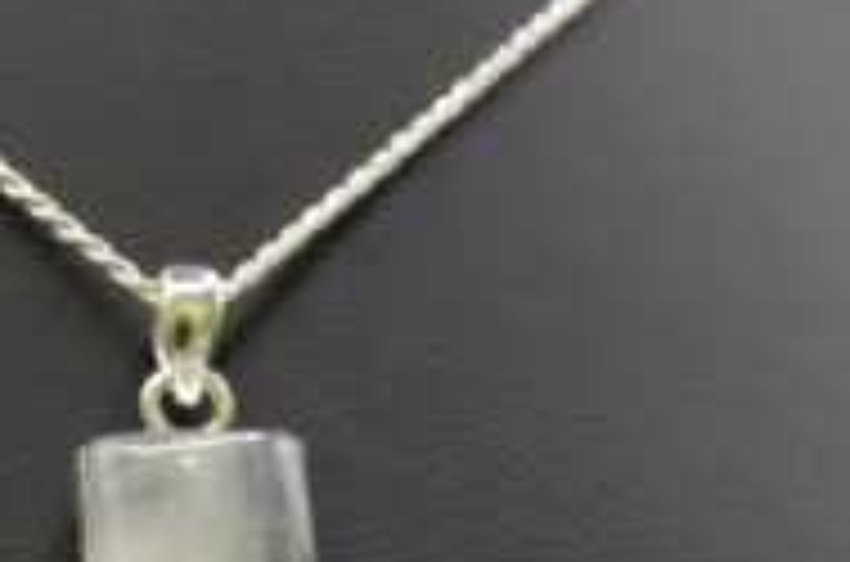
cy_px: 540
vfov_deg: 7.8
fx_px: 4123
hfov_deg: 11.7
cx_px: 103
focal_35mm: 175
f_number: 5.6
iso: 800
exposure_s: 1/8
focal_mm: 55
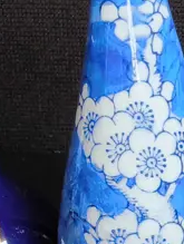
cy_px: 212
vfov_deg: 15.5
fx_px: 890
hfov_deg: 11.0
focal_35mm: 126
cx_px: 328
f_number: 2
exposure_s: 1/100
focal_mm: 2.87
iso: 125
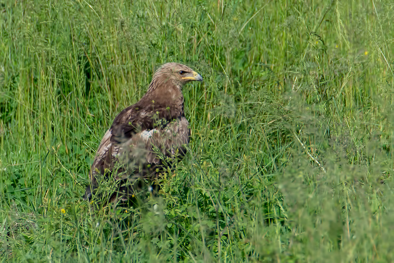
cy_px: 132
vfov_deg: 1.5
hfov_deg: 2.3
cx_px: 197
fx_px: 9849
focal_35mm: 900
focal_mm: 600
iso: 400
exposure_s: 1/1000
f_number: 8
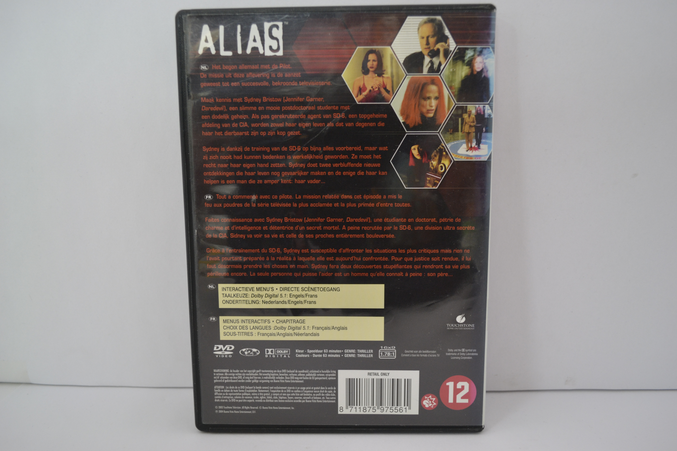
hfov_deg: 61.9
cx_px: 338
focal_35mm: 30
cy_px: 226
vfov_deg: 43.6
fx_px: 564
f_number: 3.8
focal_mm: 20
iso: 640
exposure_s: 1/15
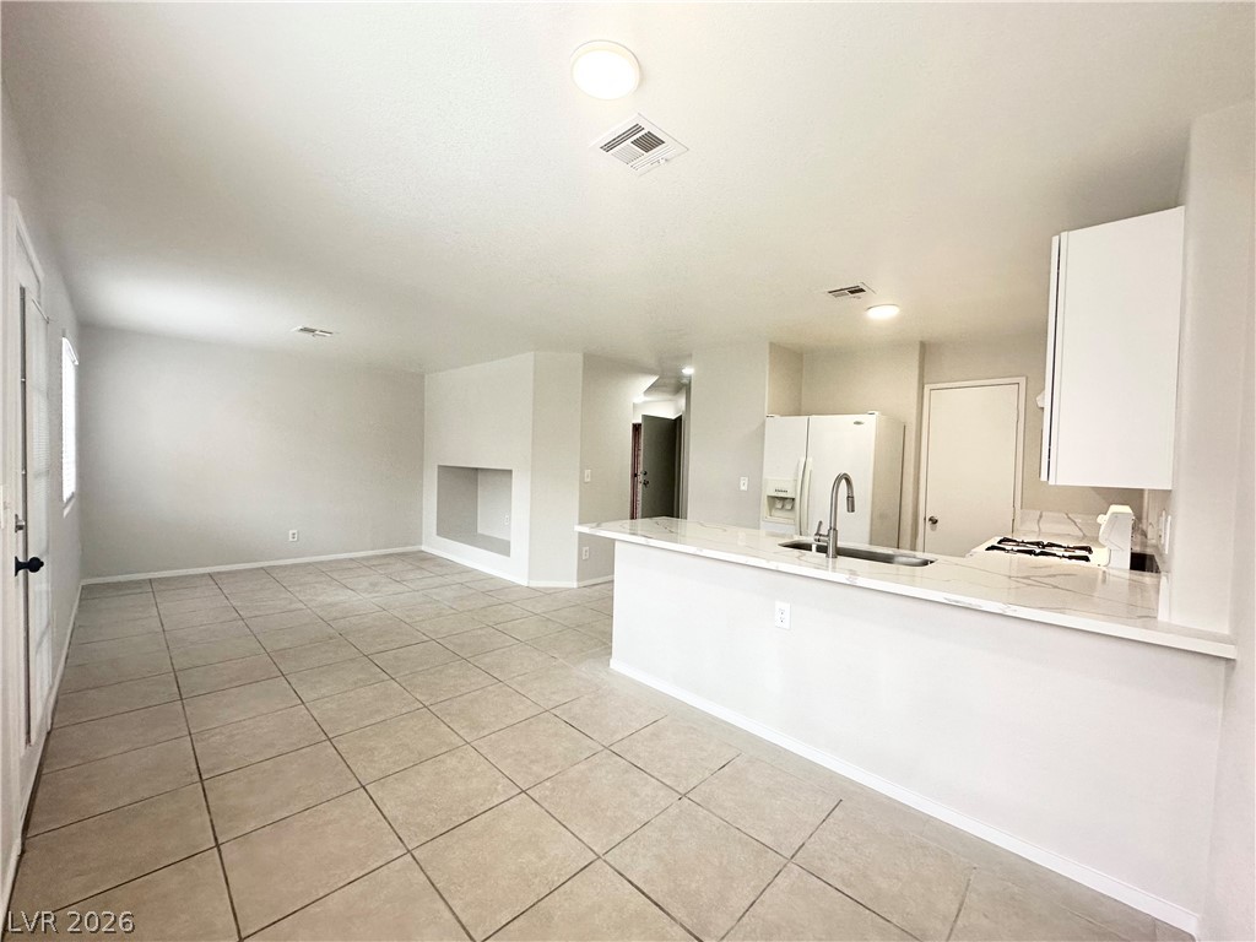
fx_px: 508
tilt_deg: -1.5
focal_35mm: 14
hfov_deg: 102.1
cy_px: 471
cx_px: 628
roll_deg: -1.8
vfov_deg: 85.7
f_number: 2.2
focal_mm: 2.22
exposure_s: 1/120
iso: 160
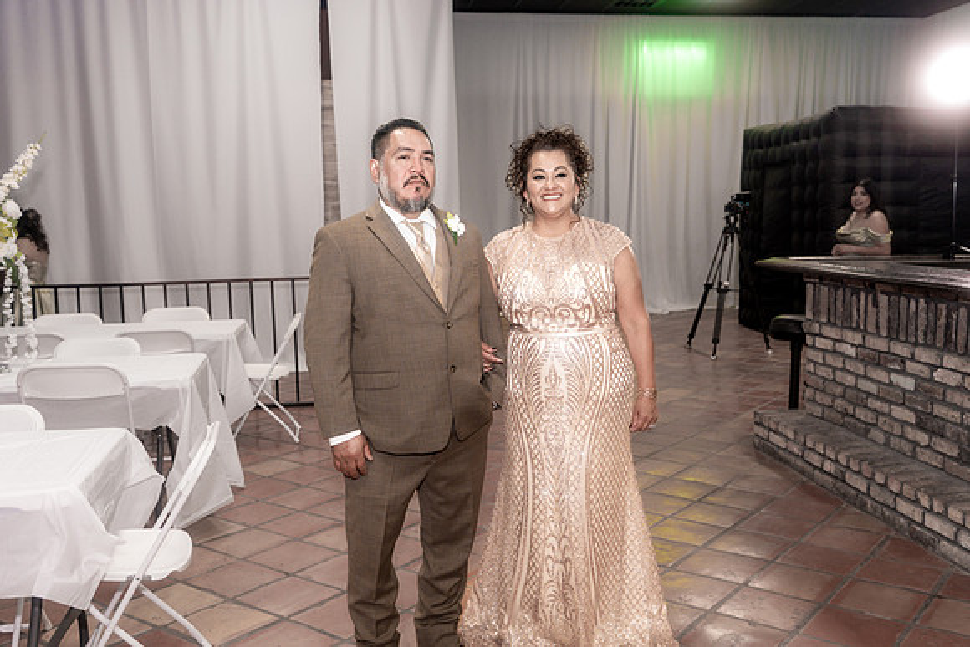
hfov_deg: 54.4
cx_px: 485
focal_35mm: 35
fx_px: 943
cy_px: 324
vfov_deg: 37.9
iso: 2000
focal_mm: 35
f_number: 4
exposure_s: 1/250
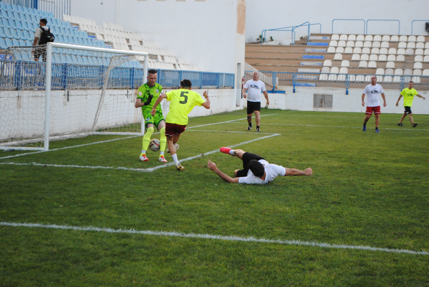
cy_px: 144
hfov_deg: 24.6
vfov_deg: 16.6
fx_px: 984
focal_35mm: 82
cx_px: 214
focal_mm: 55
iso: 800
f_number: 5.6
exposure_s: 1/250
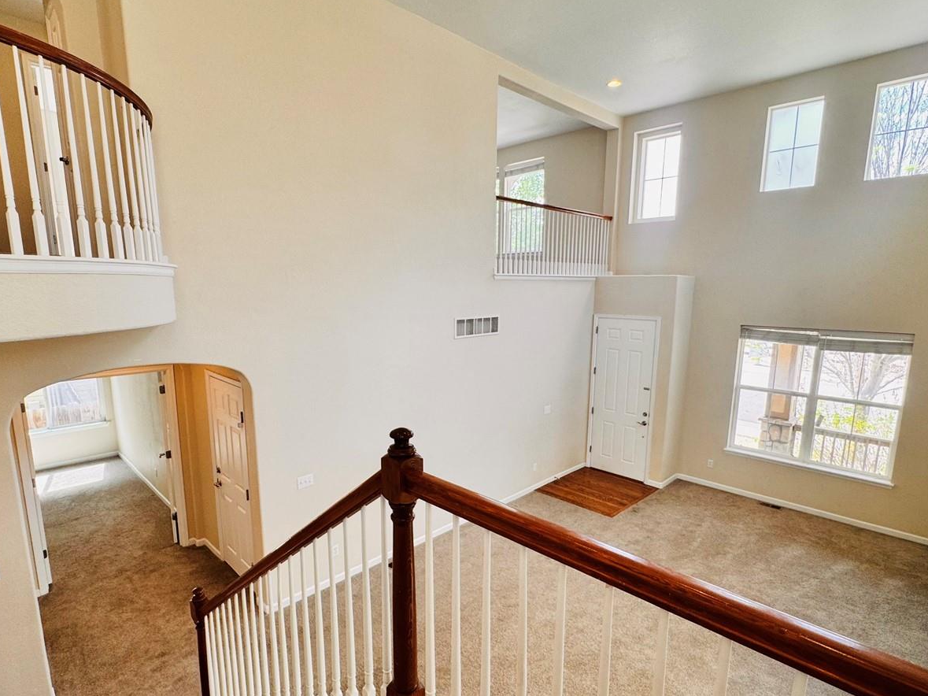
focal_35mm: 19
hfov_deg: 84.6
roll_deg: +0.2
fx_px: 509
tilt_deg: -10.0
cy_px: 376
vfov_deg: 68.6
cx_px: 449
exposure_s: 1/120
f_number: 2.2
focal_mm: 2.22
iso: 80
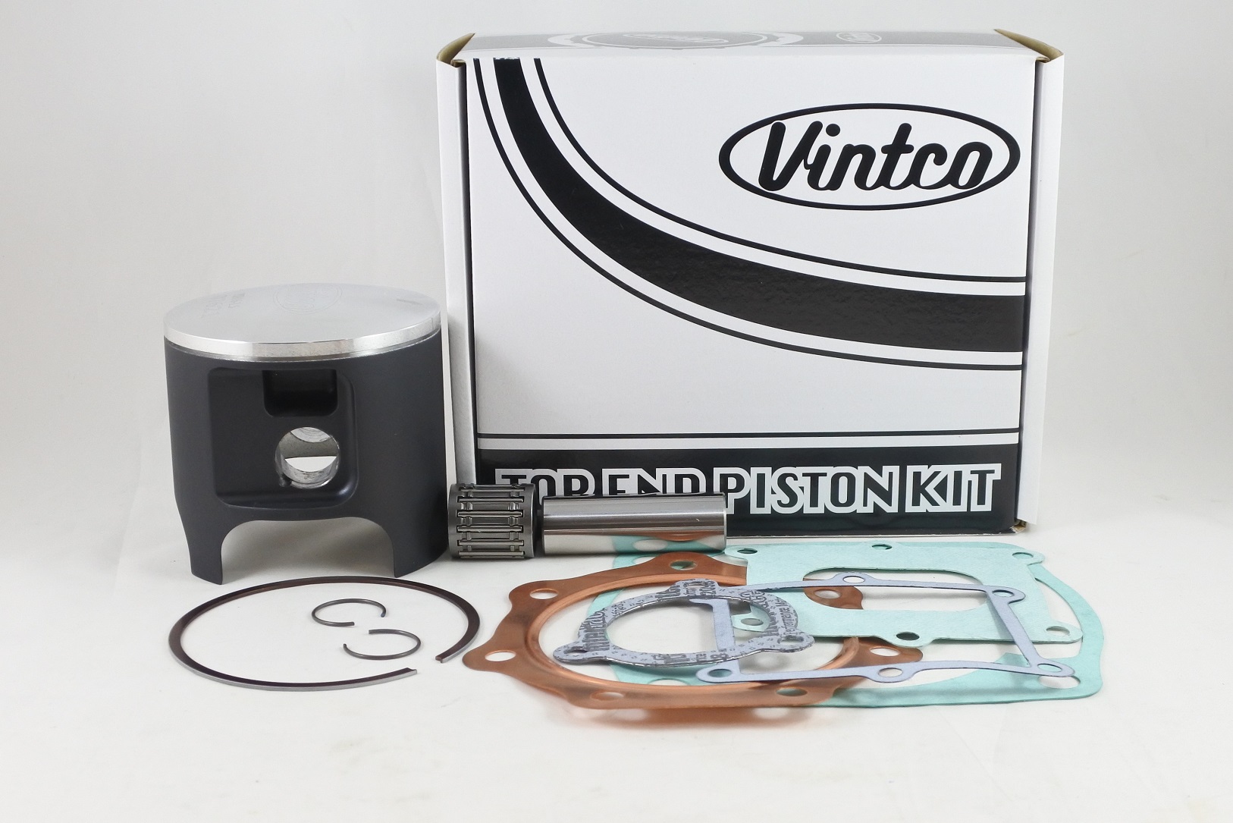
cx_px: 616
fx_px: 1233
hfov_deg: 53.1
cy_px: 412
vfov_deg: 36.9
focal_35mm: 36
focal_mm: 13.7
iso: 500
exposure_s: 1/125
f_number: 4
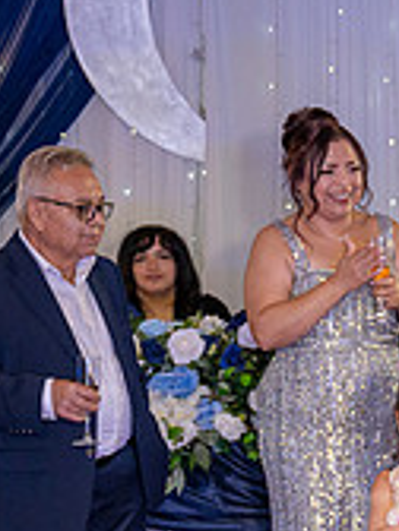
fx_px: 2351
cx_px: 624
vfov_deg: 12.7
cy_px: 567
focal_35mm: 153
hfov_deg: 9.4
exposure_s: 1/200
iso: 1250
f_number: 2.8
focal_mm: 46
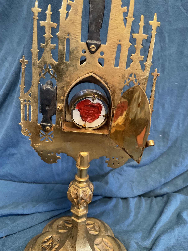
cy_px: 126
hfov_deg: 48.2
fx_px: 210
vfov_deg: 61.7
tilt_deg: -23.8
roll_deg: -3.1
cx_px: 94
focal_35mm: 29
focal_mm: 3
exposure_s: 1/40
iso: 320
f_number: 1.8
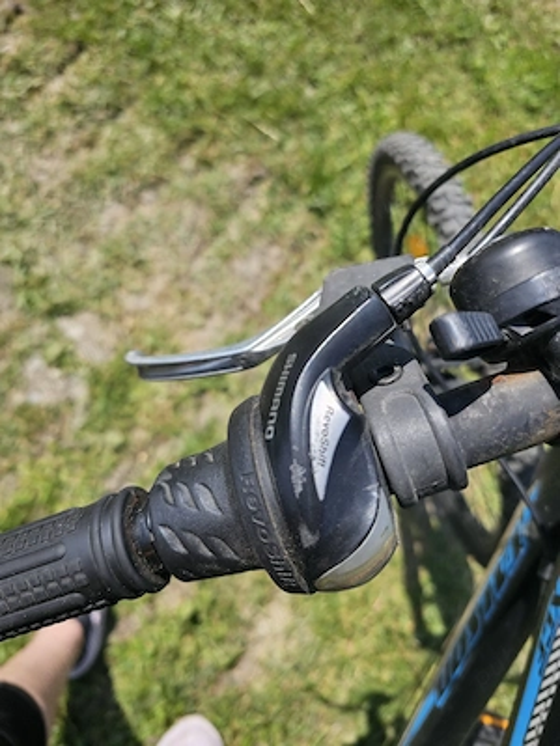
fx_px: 496
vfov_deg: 73.9
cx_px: 280
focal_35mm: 23
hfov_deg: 58.9
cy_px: 373
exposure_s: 1/526
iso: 10
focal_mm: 6.3
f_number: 1.7
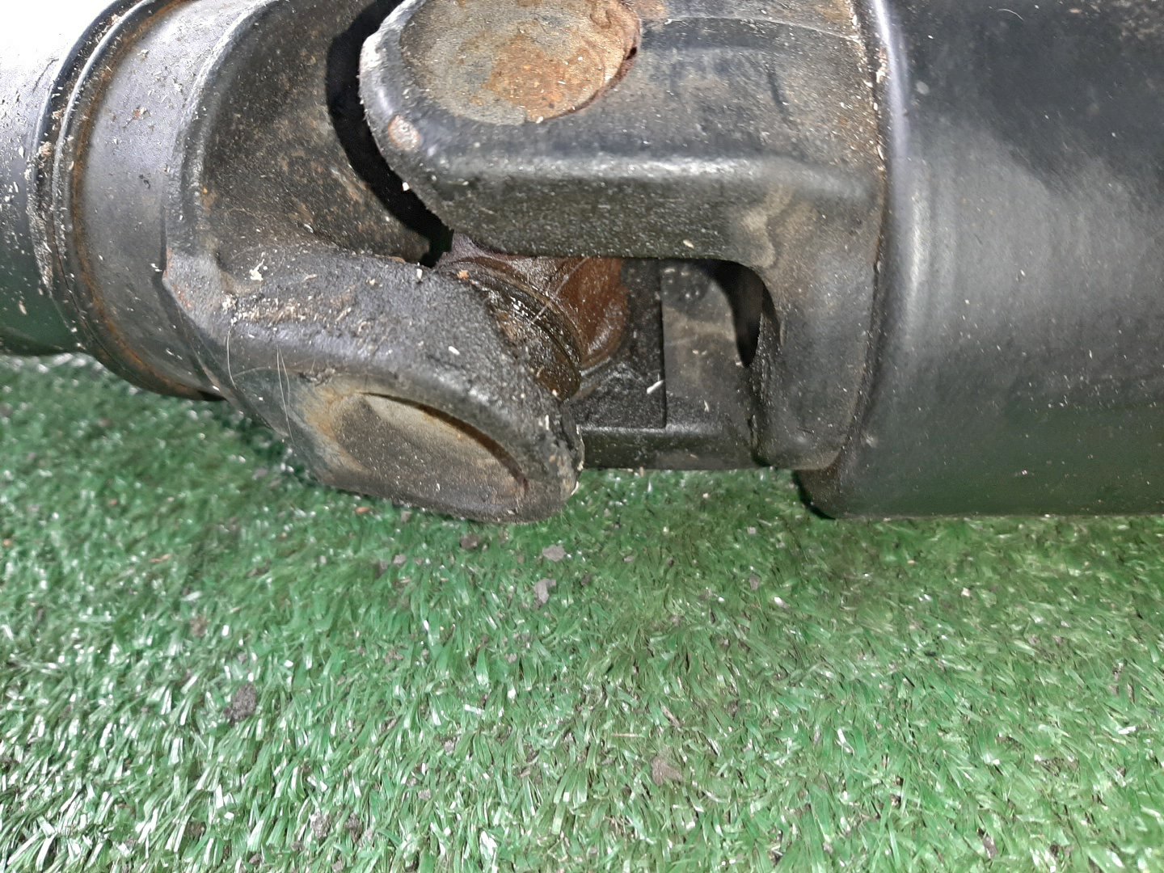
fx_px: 874
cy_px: 436
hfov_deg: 67.3
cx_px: 582
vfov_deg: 53.1
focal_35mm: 26
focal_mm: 3.93
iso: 133
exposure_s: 1/50
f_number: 1.7
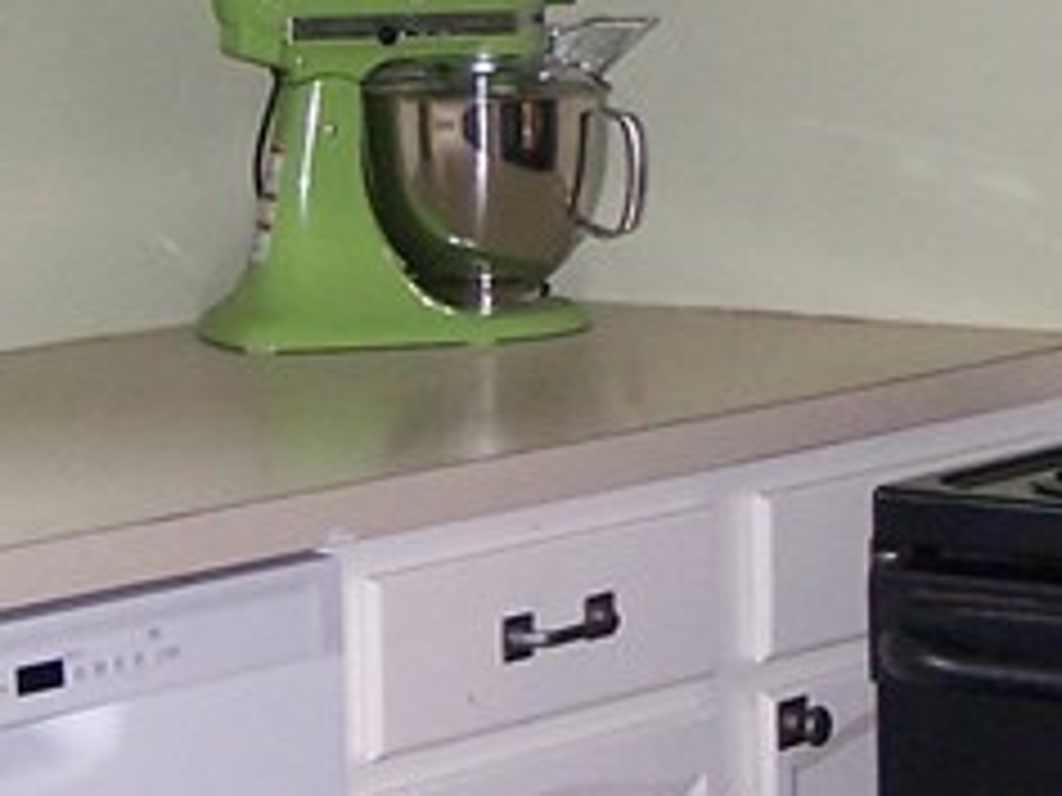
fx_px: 5062
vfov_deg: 9.0
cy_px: 306
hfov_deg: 11.9
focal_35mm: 165
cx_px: 792
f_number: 2.8
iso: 140
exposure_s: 1/60
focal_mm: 6.3
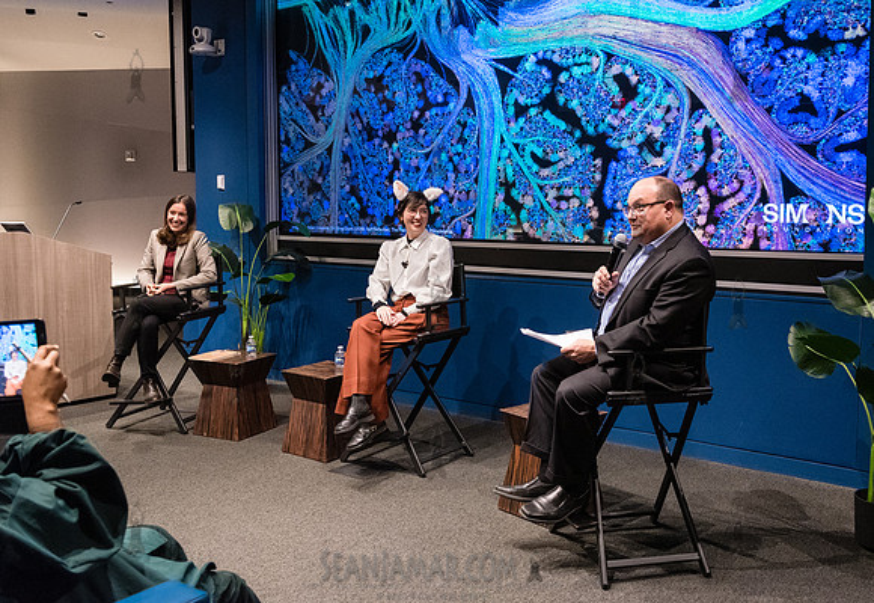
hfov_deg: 55.2
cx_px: 521
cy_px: 255
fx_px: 830
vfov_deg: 39.8
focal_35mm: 34
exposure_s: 1/200
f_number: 4
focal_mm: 28
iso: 6400
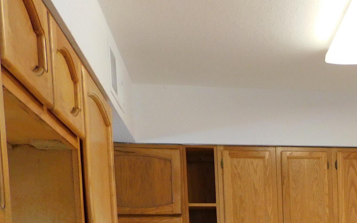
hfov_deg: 33.0
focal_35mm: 56
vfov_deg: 20.8
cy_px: 300
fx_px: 545
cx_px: 364
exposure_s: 1/30
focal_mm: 4
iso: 200
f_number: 3
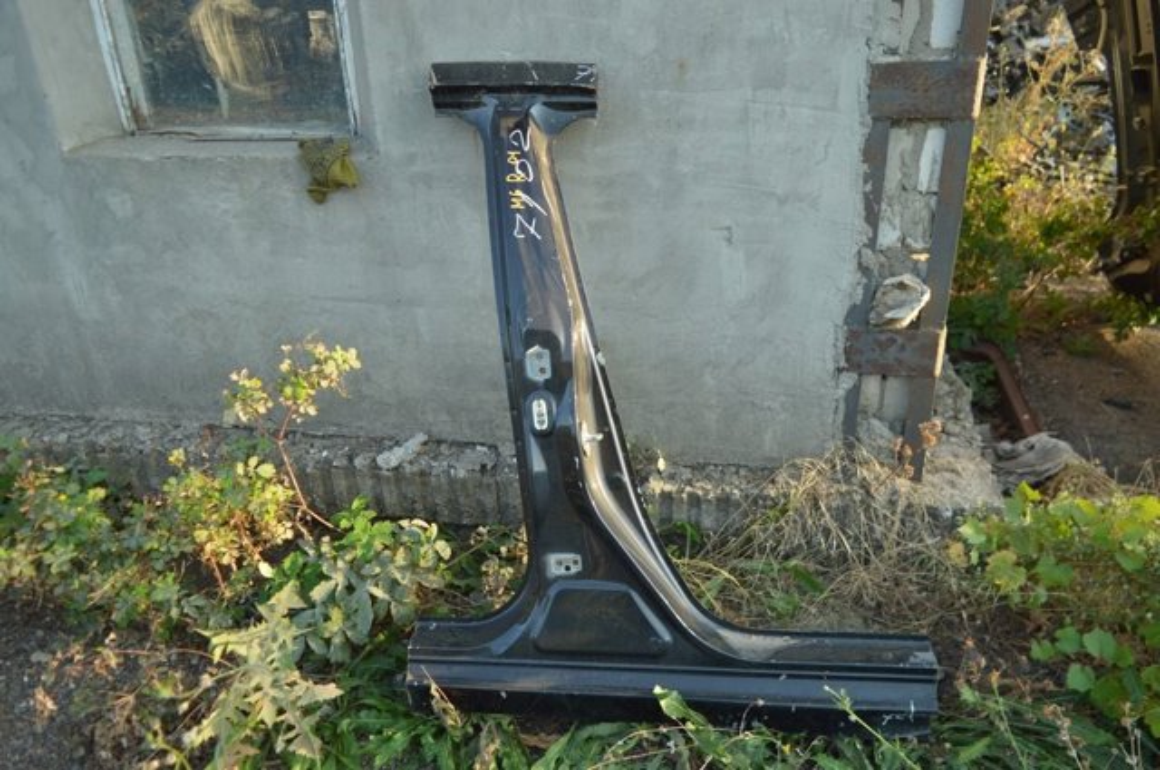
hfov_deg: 67.4
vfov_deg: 47.8
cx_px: 580
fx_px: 869
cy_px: 385
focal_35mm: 27
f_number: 3.5
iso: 400
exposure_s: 1/500
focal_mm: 18
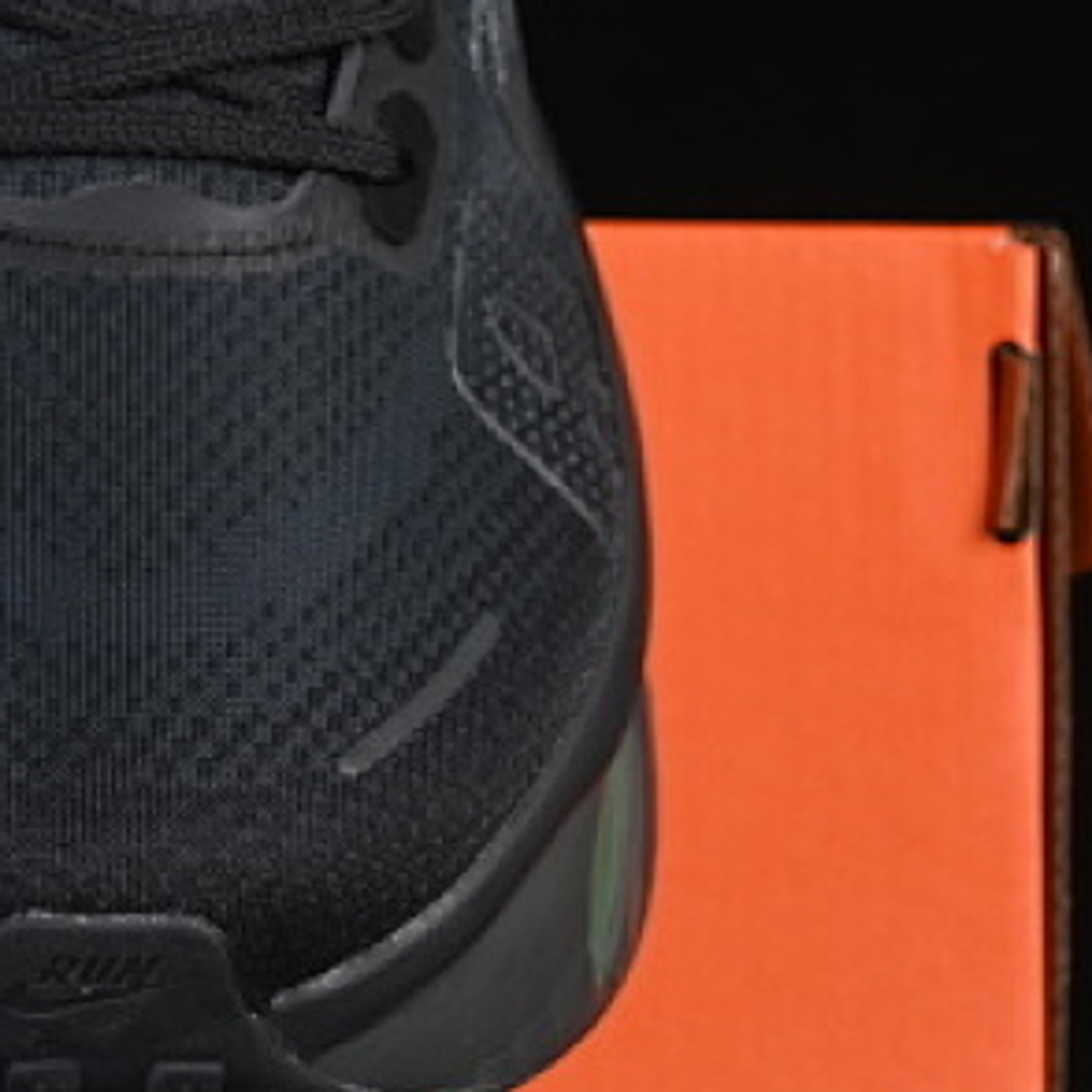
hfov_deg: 7.4
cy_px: 279
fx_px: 8352
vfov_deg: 7.5
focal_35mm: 234
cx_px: -375
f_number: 6.3
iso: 160
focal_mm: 50
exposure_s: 1/50
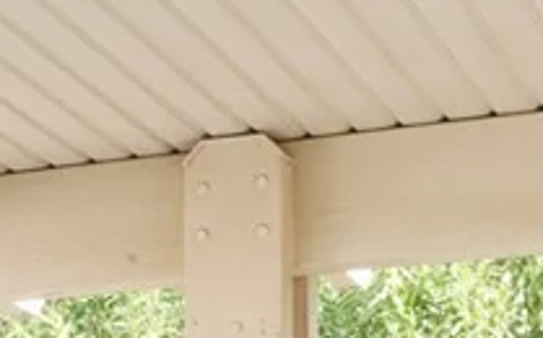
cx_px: 187
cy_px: 755
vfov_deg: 8.6
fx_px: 2069
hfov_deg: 14.9
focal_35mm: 140
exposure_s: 1/8
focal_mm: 28
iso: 320
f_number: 22
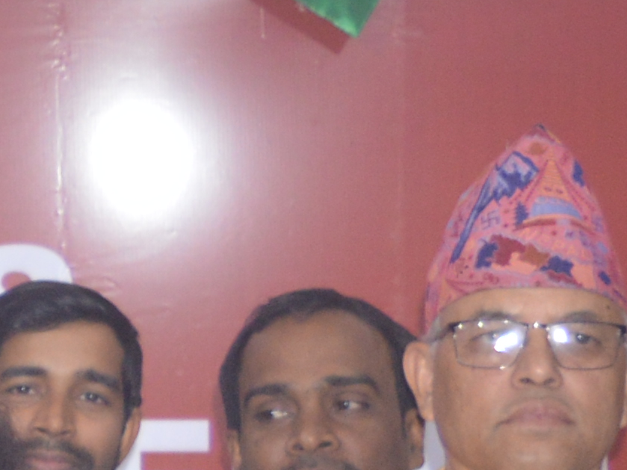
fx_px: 4681
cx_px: -1263
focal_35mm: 258
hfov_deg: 6.9
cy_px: 875
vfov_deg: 5.6
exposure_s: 1/125
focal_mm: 25
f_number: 4
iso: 400
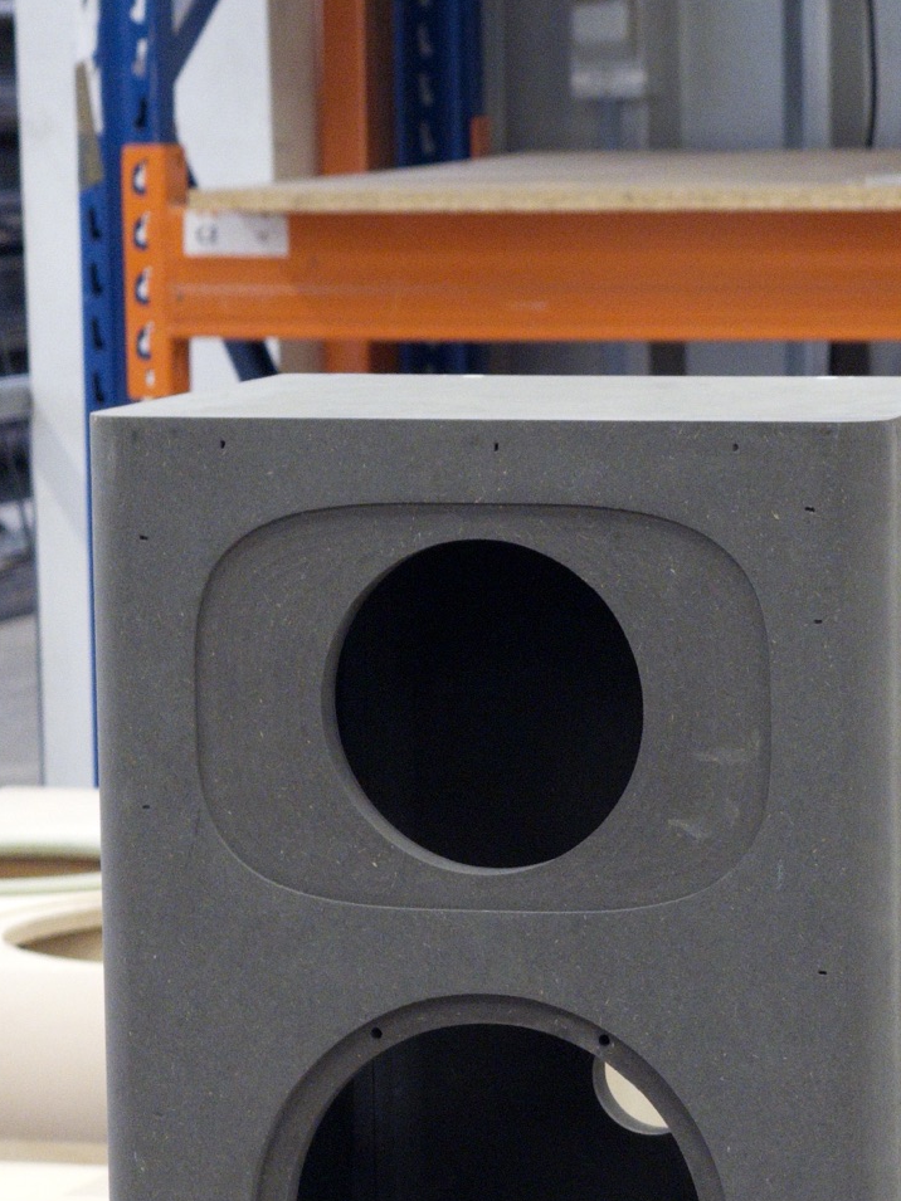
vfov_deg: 9.8
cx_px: 530
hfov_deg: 7.4
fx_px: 6977
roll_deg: +0.1
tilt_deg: -6.6
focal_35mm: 201
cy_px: 913
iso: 200
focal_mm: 15.66
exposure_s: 1/50
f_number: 2.8
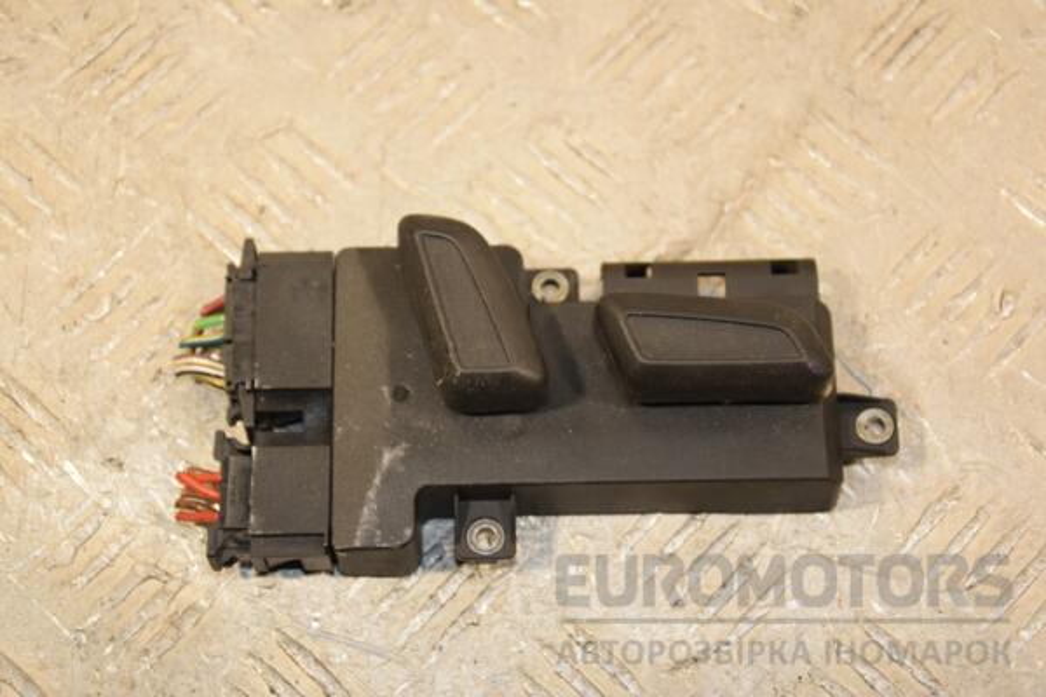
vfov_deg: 15.7
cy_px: 348
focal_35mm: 87
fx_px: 2528
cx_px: 523
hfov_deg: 23.4
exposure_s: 1/200
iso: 800
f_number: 5.6
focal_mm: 58
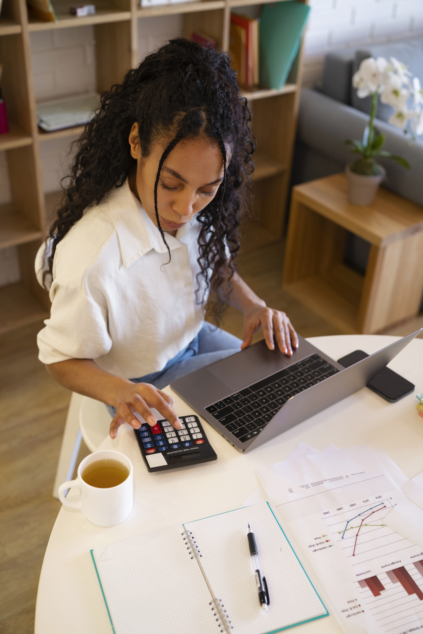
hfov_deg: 33.4
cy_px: 317
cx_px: 212
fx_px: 705
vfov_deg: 48.5
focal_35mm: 40
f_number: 2.8
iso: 800
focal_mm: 40
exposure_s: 1/125
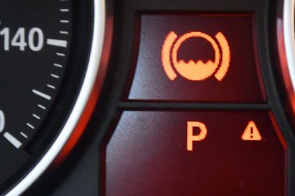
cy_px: 111
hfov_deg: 17.3
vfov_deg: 11.6
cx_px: 206
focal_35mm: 118
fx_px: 966
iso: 10000
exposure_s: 1/60
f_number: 5.6
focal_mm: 55
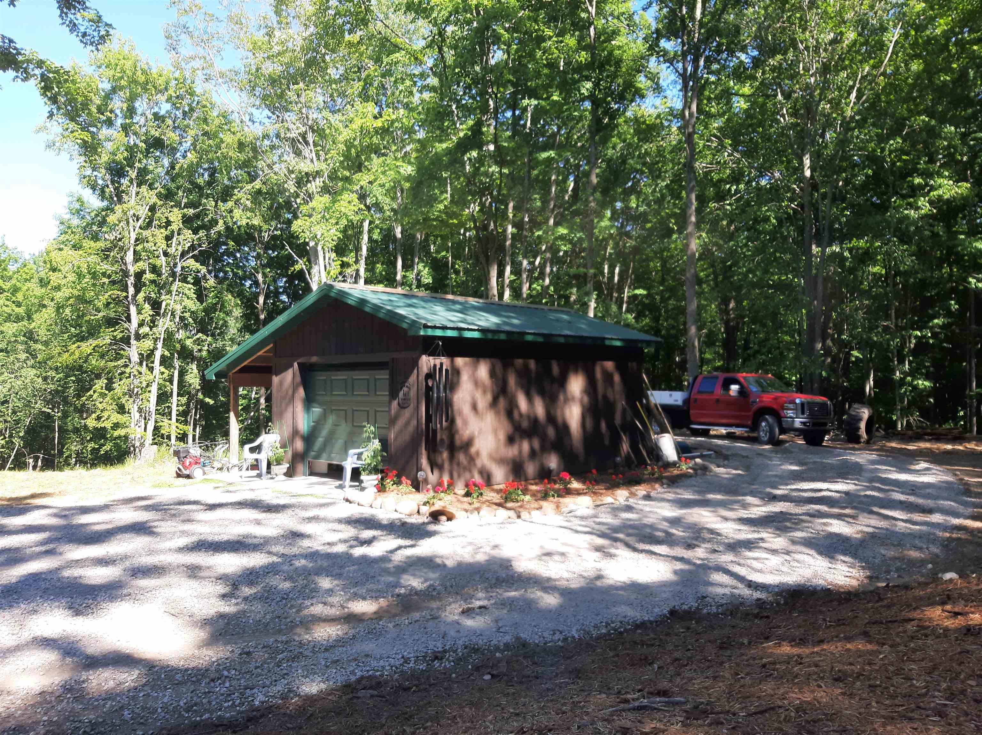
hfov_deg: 67.3
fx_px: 737
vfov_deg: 53.0
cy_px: 368
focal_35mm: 26
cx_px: 491
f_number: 1.7
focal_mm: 3.93
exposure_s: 1/287
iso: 40
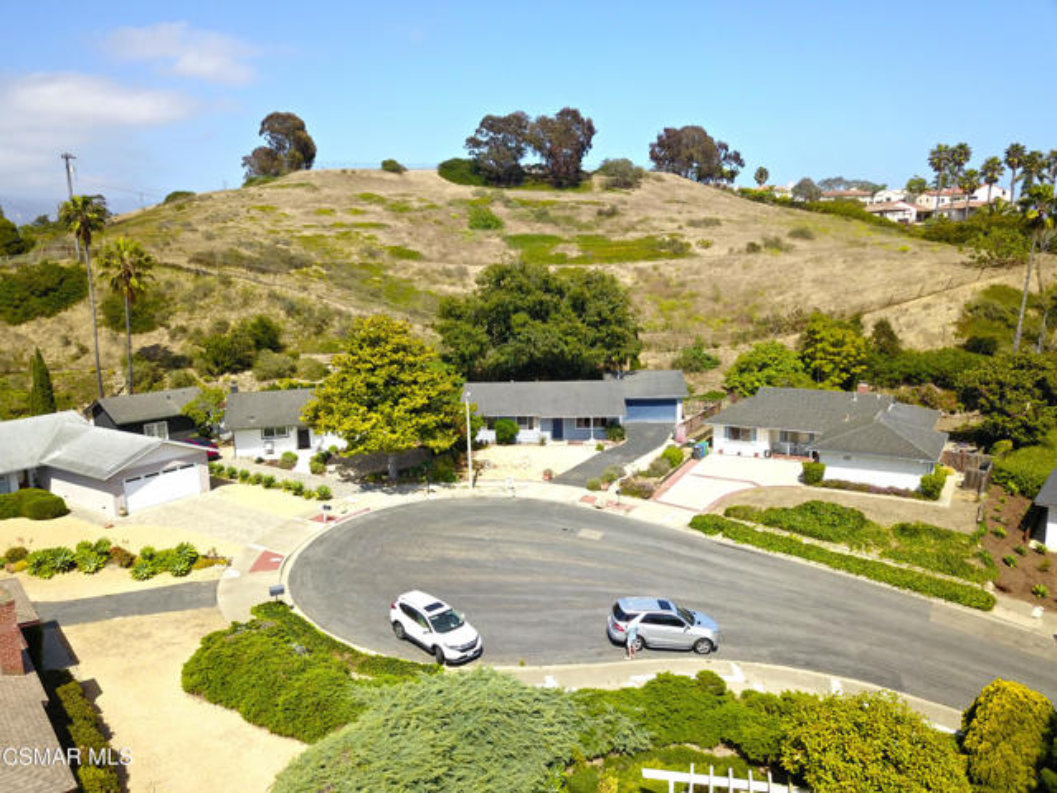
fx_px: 794
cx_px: 528
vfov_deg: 53.1
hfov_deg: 67.3
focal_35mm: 26
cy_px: 396
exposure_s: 1/951
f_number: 2.2
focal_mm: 4.73
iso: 100
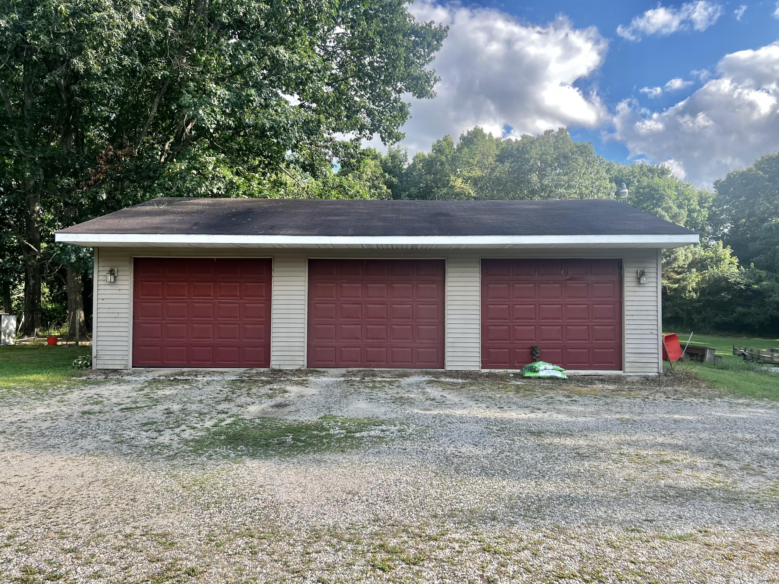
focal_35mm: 26
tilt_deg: +0.8
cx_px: 390
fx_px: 585
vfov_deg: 53.1
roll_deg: -0.3
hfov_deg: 67.3
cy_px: 292
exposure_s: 1/662
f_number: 1.5
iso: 50
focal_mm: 5.7
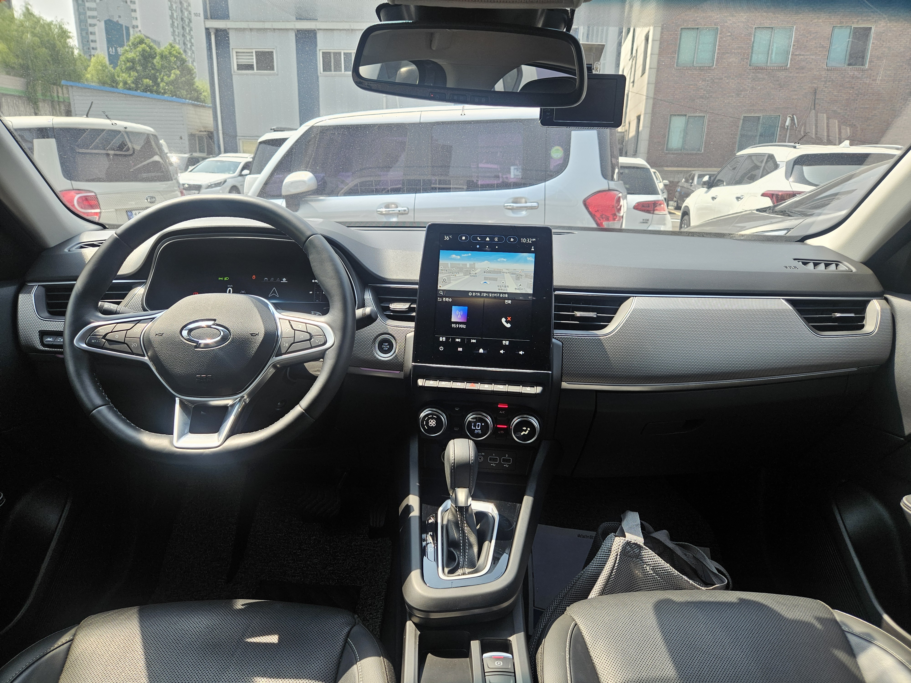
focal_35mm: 23
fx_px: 605
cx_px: 456
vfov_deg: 58.9
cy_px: 342
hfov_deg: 73.9
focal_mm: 5.4
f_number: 1.8
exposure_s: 1/120
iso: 32
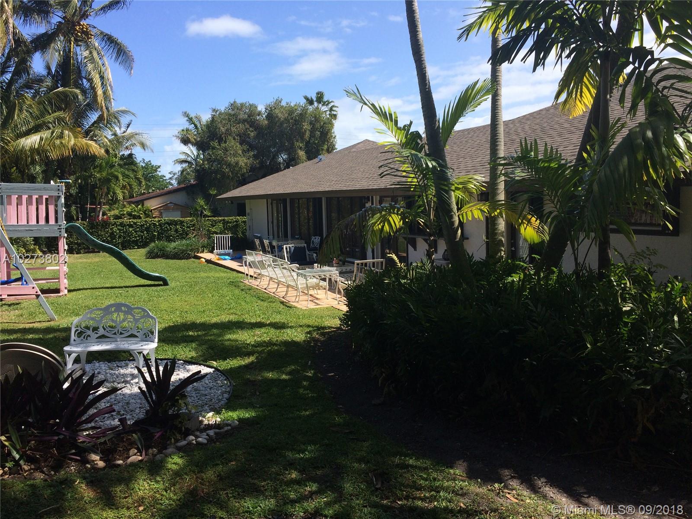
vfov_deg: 48.2
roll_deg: +1.5
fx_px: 580
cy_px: 260
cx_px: 346
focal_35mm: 29
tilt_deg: -6.8
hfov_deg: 61.7
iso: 32
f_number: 2.2
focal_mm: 4.15
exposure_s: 1/1642
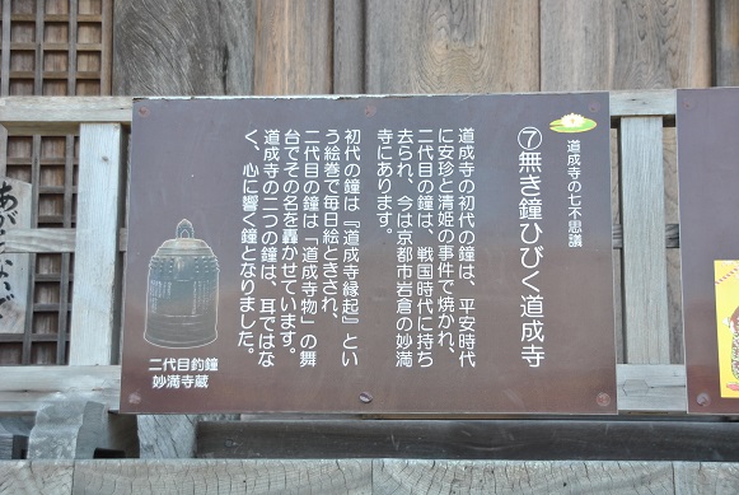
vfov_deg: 18.2
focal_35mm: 75
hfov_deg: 27.0
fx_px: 1542
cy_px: 248
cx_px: 370
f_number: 5.6
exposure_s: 1/125
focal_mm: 50
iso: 200
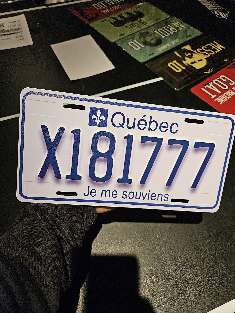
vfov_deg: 73.9
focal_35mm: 23
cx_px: 118
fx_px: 208
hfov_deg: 58.9
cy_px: 156
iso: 400
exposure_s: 1/120
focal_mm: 5.4
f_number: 1.8
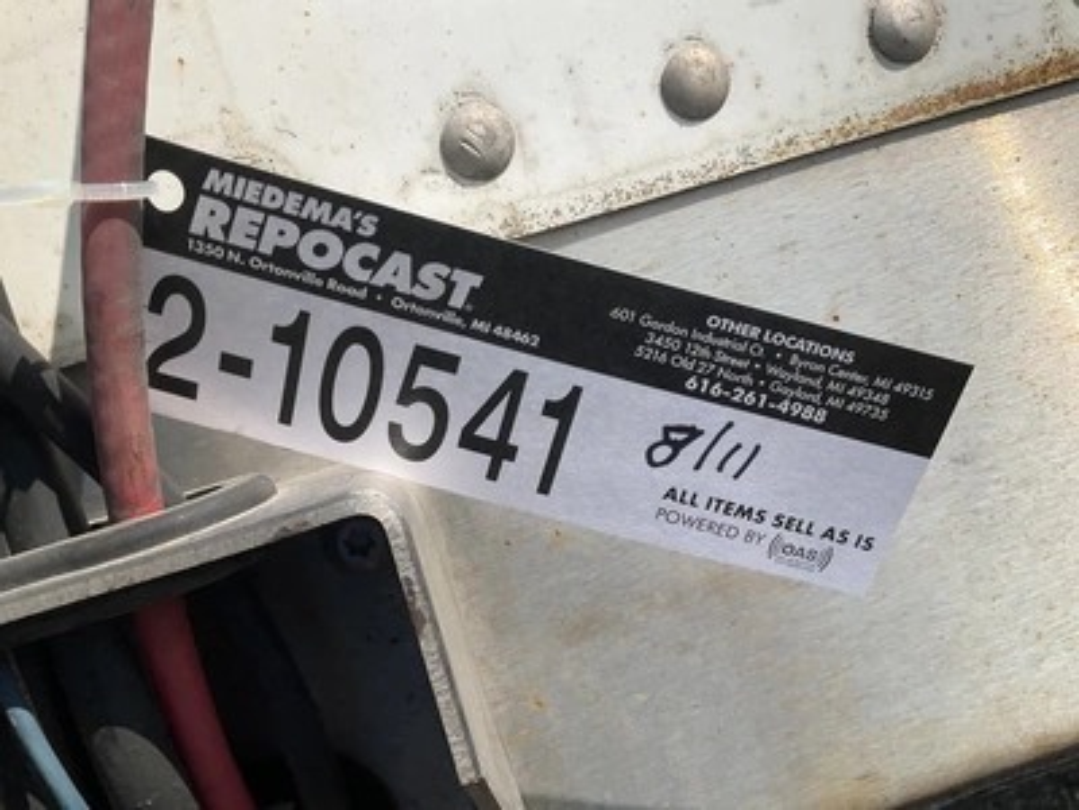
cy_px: 405
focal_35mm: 29
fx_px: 904
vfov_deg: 48.2
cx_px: 540
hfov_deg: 61.7
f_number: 1.8
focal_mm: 3
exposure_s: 1/1984
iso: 25
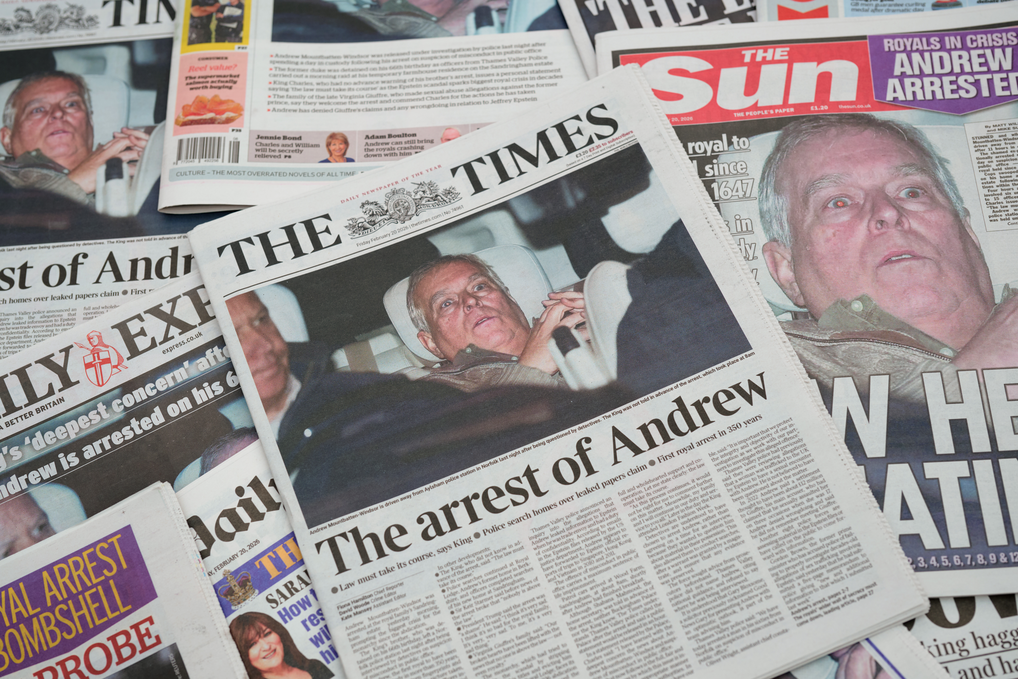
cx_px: 509
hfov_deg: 39.6
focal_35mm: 50
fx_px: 1414
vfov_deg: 27.0
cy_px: 340
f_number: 4
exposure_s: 1/250
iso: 125
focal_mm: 50
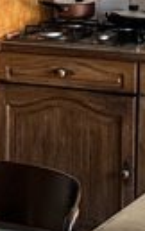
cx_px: 120
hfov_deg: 7.7
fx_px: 1078
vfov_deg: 12.1
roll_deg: -0.6
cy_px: 4
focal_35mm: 171
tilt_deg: -6.9
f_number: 1.6
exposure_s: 1/60
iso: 160
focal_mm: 5.1
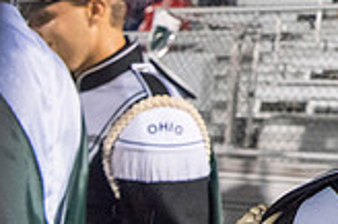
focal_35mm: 85
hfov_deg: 19.6
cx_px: 554
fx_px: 797
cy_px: 20
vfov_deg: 15.8
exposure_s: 1/200
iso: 5000
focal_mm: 24
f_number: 5.6
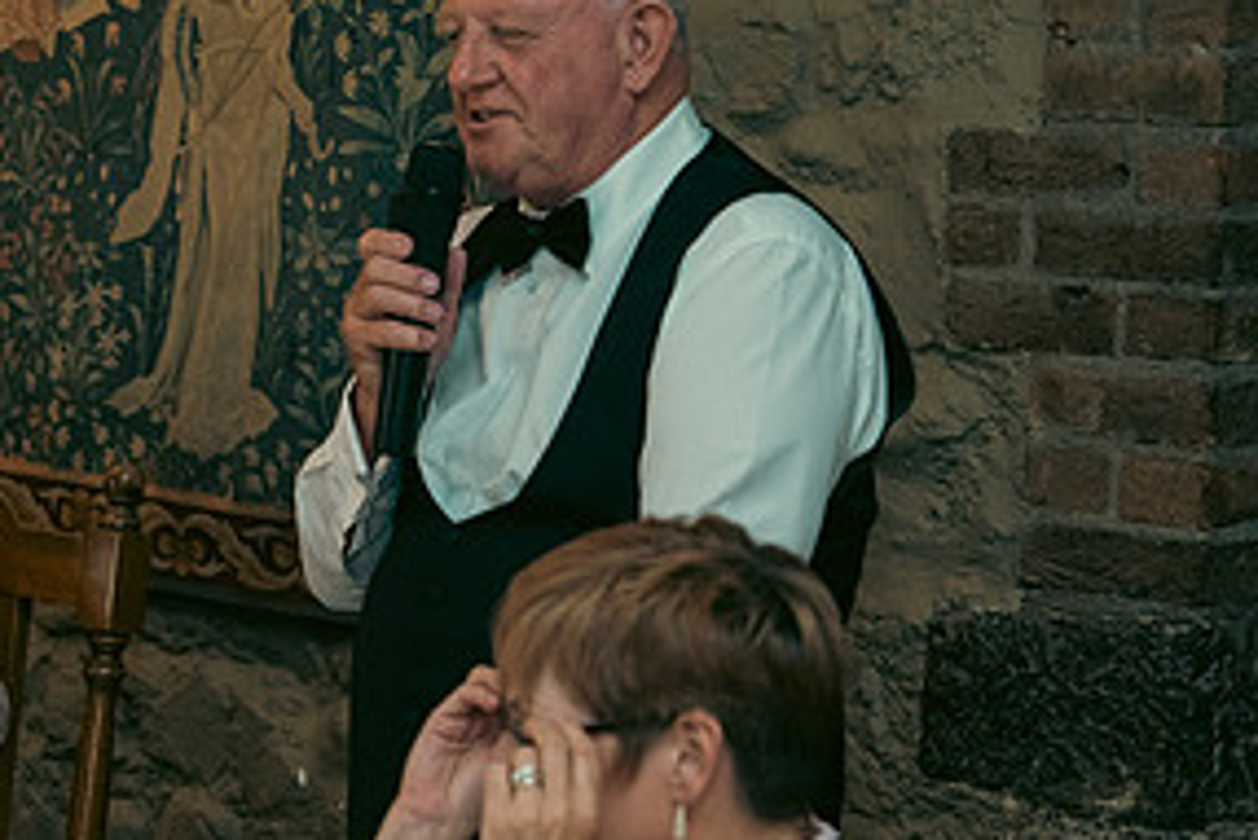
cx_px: 0
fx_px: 4545
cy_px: 622
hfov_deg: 15.5
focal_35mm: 130
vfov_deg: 10.5
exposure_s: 1/160
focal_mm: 64
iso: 2500
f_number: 3.5
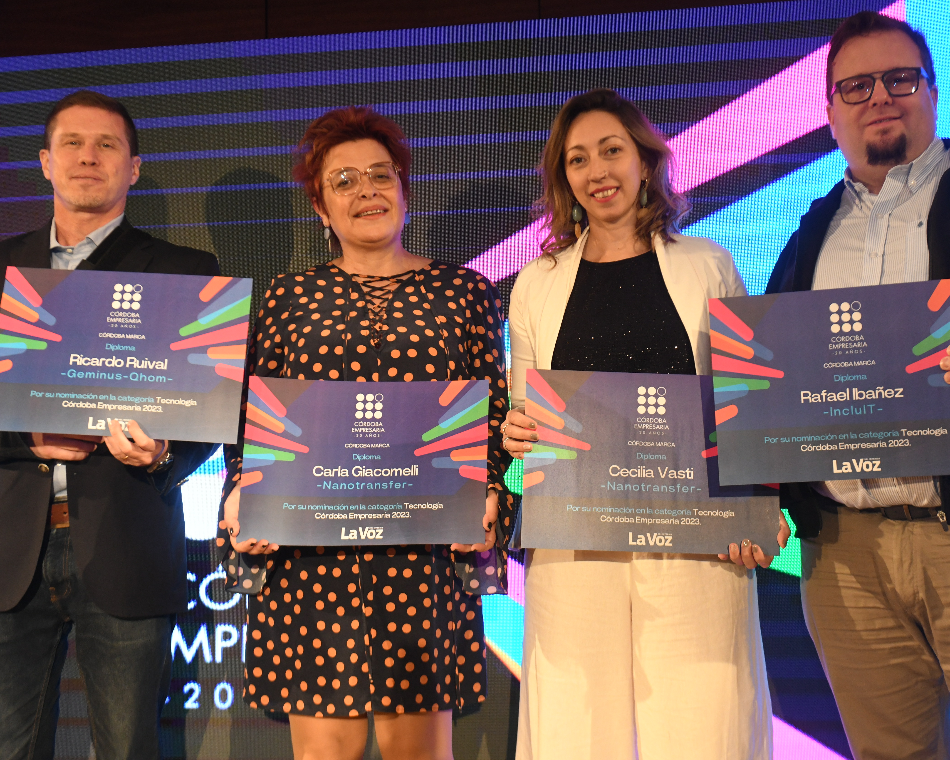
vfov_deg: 30.2
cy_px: 344
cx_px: 542
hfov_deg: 37.3
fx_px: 1406
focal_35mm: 50
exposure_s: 1/100
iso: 1600
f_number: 4.5
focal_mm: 36
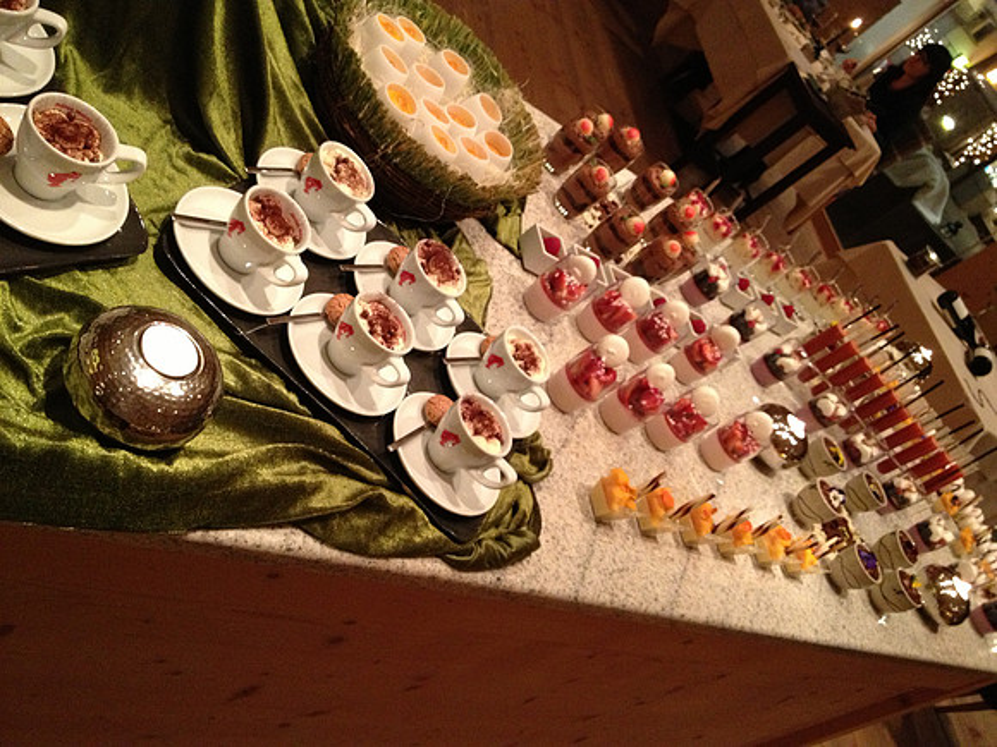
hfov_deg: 52.6
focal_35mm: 35
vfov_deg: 40.7
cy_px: 374
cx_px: 498
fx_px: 1008
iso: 400
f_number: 2.4
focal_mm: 4.28
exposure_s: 1/15
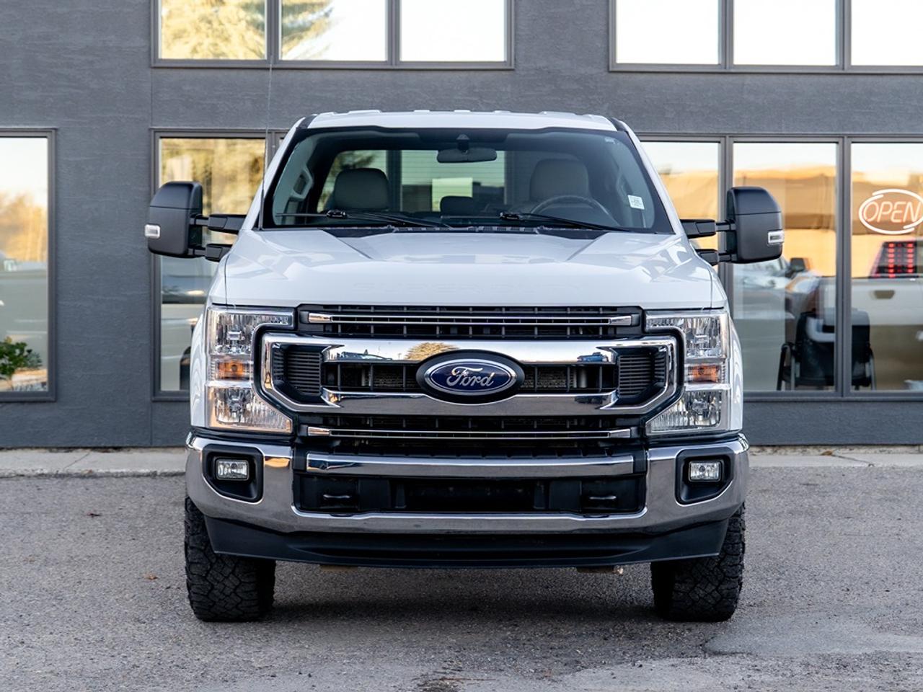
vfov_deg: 19.6
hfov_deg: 25.9
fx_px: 2004
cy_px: 273
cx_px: 491
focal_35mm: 75
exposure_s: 1/160
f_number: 4
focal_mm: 48
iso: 250
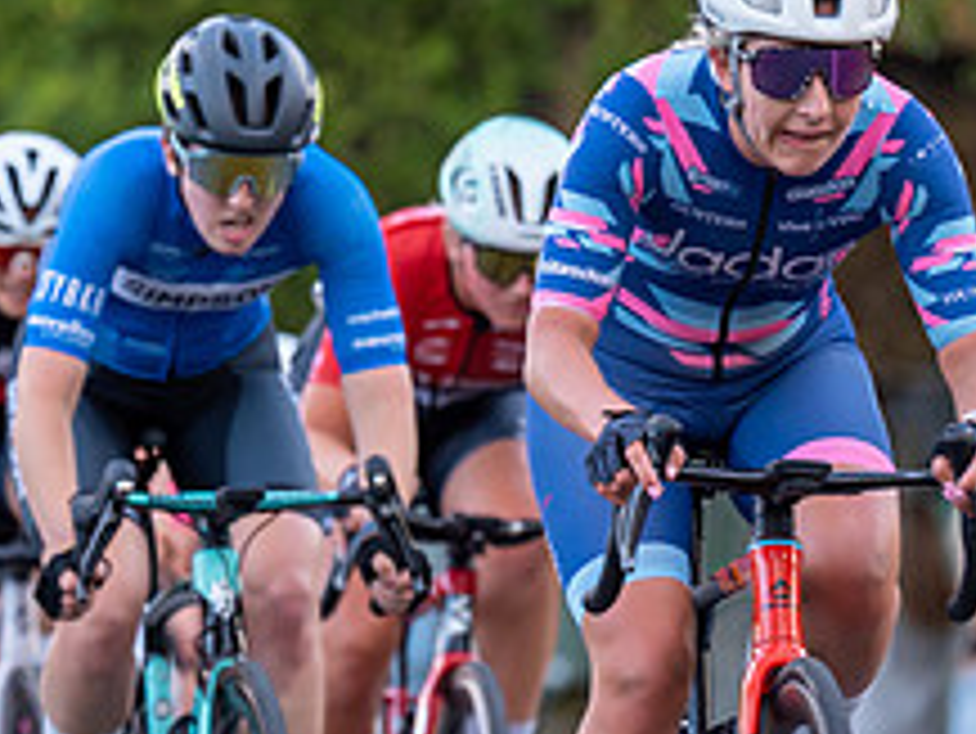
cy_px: 84
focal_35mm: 465
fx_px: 13118
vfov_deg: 3.2
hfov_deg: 4.2
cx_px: -206
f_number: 3.2
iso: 1000
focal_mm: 149
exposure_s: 1/1000
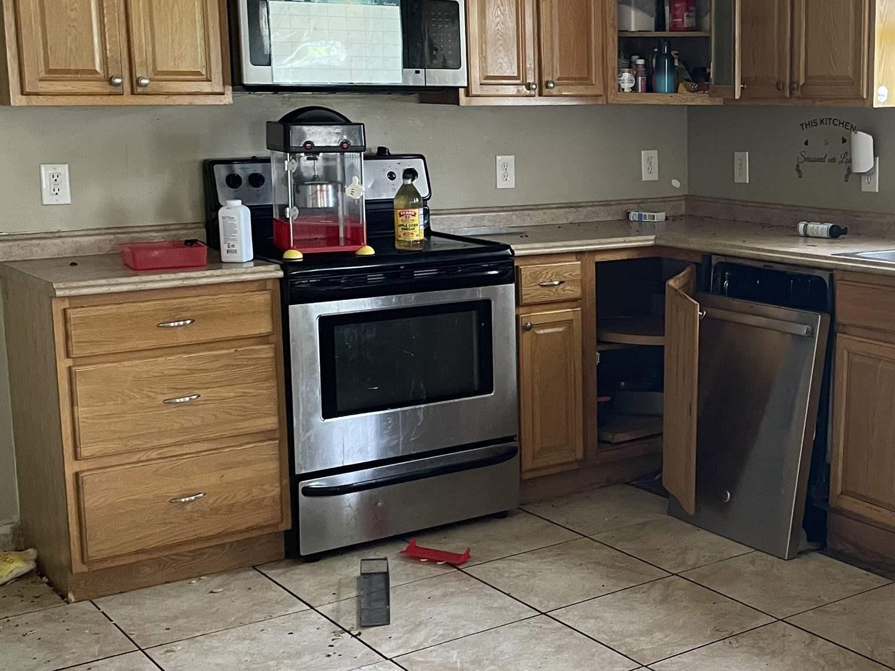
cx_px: 704
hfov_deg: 35.7
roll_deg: +0.3
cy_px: 308
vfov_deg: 28.0
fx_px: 1344
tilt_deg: -8.2
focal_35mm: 52
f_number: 1.6
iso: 200
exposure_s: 1/60
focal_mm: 4.2
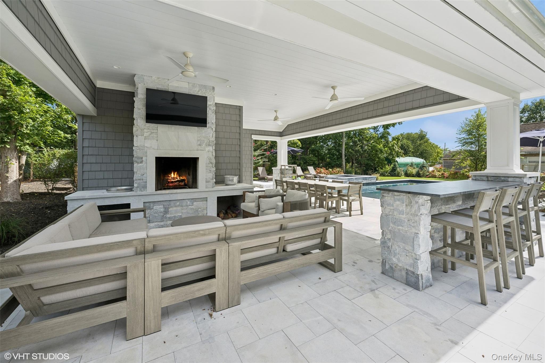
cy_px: 182
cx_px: 272
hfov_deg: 104.3
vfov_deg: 81.2
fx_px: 212
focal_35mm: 14
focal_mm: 14
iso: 200
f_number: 8
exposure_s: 1/400
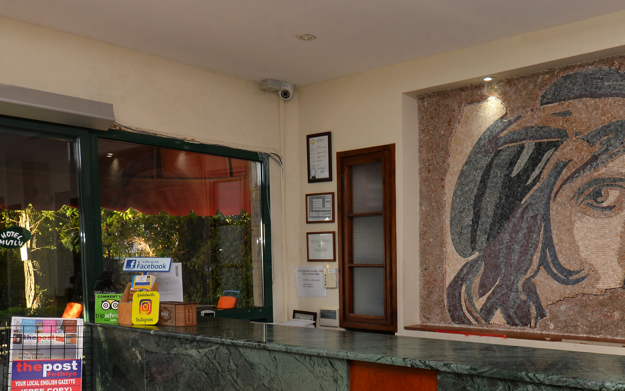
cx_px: 434
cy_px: 323
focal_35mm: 38
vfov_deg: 32.5
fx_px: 647
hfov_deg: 50.3
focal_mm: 19
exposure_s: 1/100
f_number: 10
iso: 320
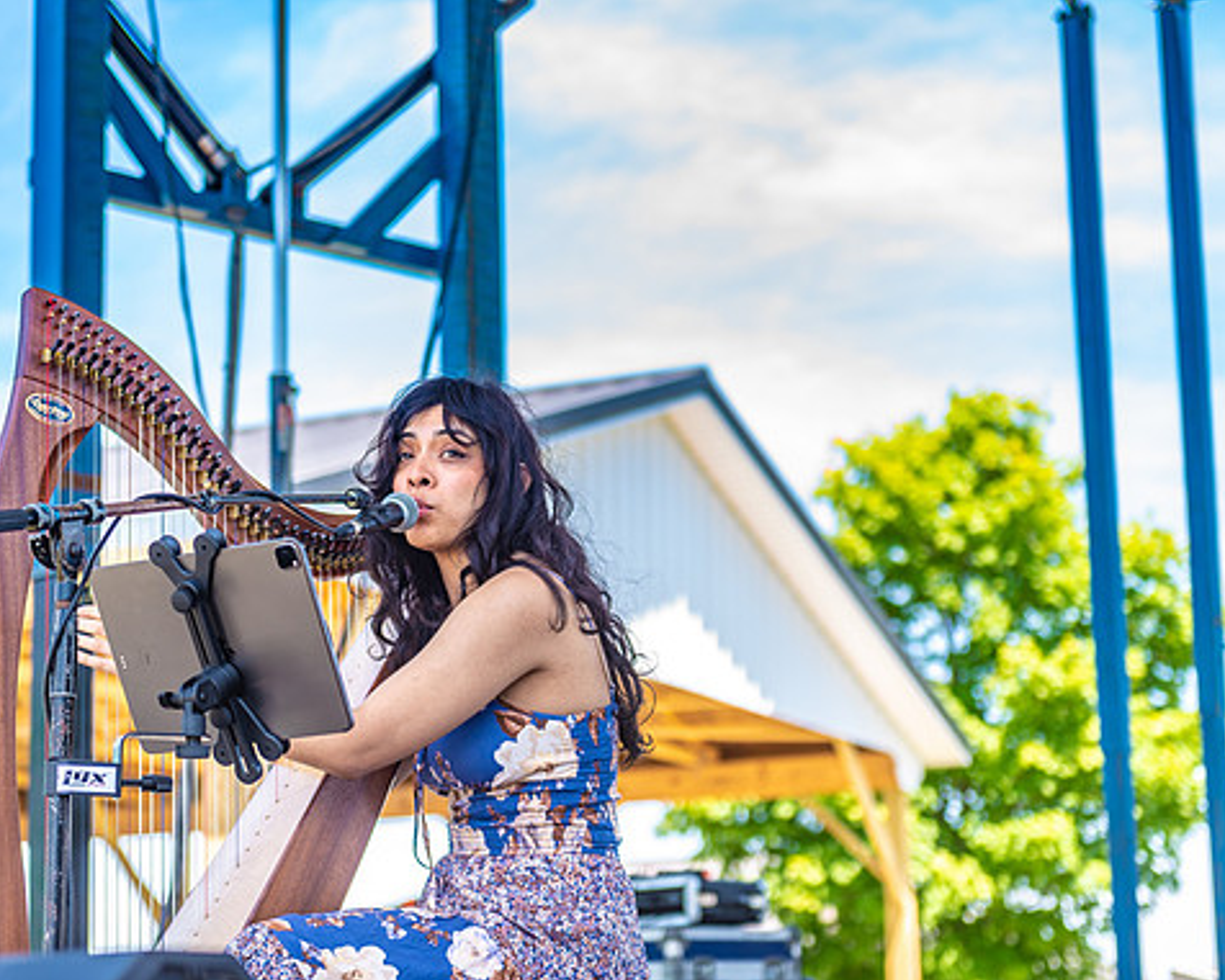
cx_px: 682
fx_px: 2901
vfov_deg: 19.2
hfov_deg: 23.8
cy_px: 495
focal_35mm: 80
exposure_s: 1/250
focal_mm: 70
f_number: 2.8
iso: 100
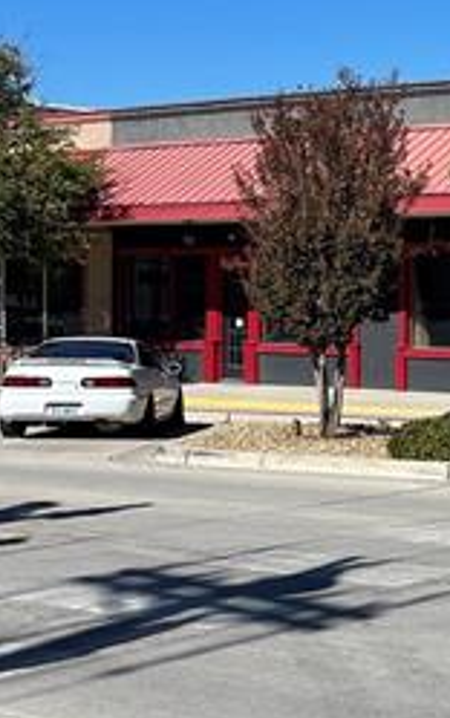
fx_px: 1665
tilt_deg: +0.8
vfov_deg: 24.3
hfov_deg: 13.9
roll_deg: -0.1
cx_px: 782
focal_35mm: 85
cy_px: 311
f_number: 1.6
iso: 32
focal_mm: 5.1
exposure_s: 1/5618
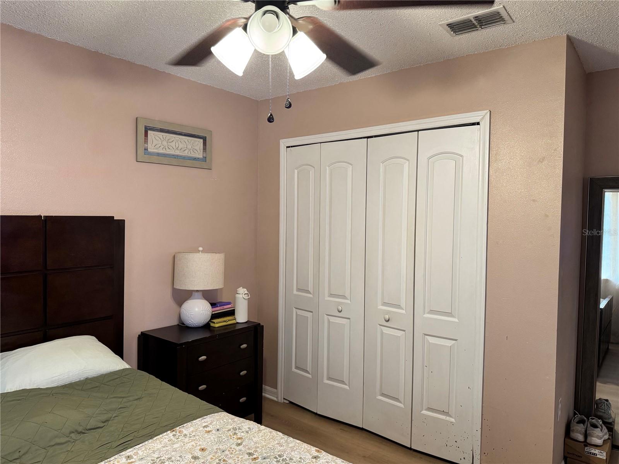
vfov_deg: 56.8
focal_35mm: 24
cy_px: 232
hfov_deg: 71.6
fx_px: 429
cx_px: 310
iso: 320
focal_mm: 6.76
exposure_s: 1/60
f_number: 1.78
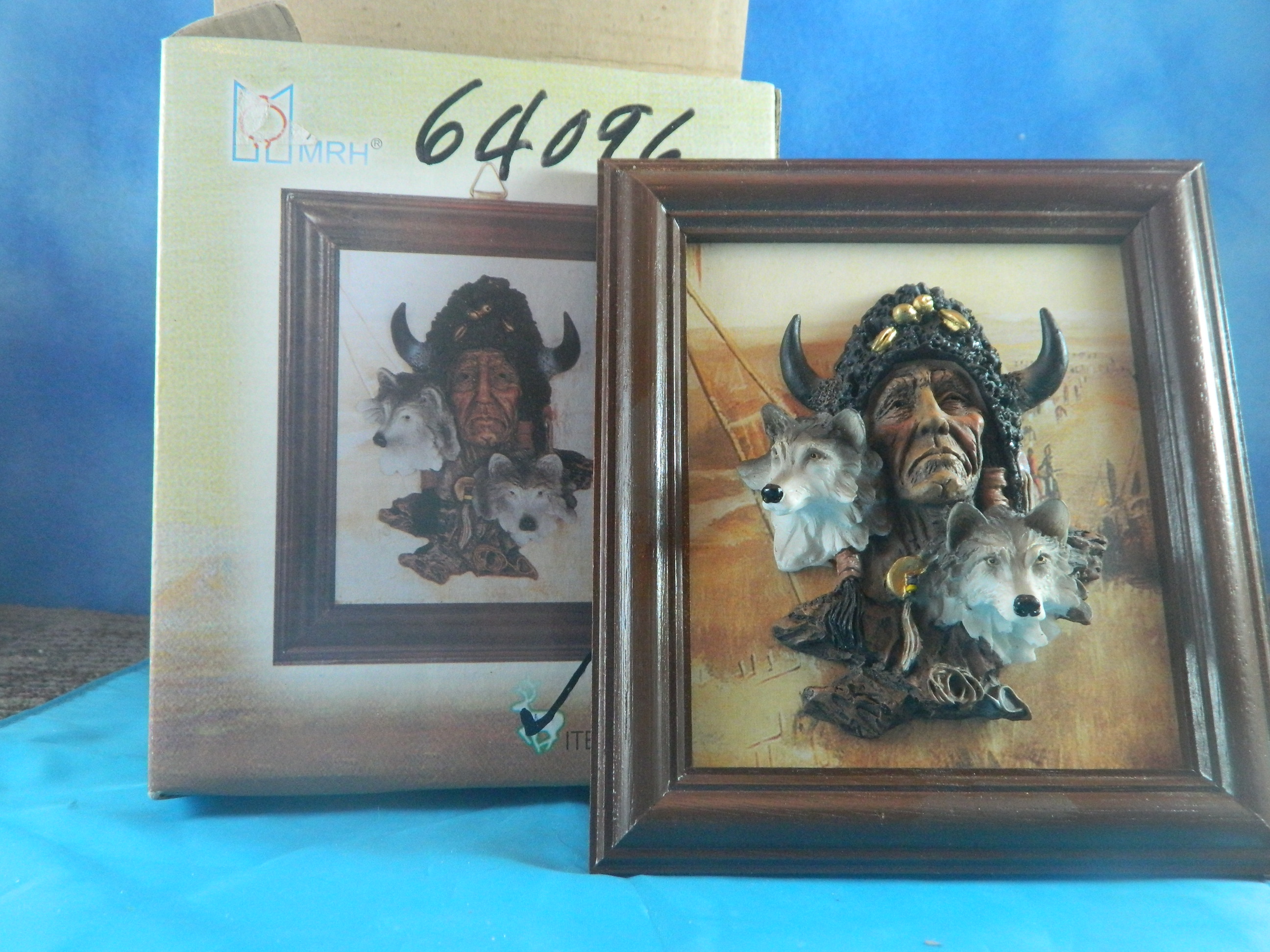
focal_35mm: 35
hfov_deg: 52.6
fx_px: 1284
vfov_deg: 40.7
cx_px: 635
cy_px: 476
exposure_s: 1/25
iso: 400
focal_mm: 6.2
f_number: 3.3
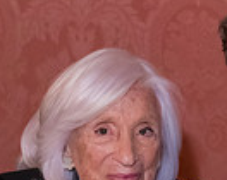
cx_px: 272
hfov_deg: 7.7
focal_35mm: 248
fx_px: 1662
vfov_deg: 6.2
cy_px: 136
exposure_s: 1/80
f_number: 5
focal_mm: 60
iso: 3200
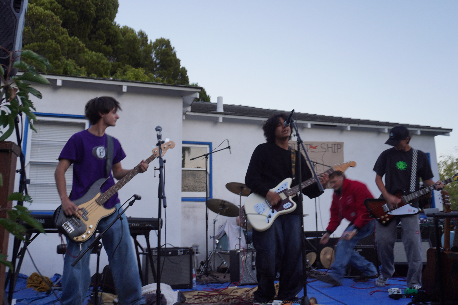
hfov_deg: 59.5
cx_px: 229
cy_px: 152
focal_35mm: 32
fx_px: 401
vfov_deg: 41.7
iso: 160
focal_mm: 21
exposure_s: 1/60
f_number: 4
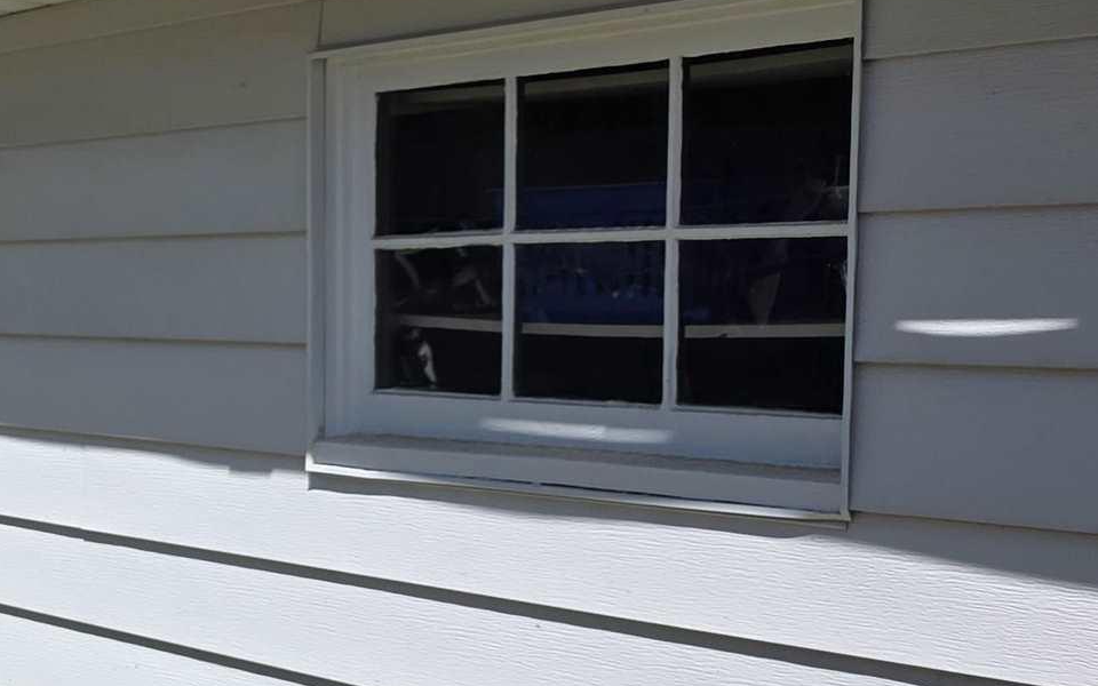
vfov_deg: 16.7
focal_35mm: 78
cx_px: -277
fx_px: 2334
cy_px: 478
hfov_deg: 23.7
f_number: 1.7
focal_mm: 6.3
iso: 64
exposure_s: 1/7944
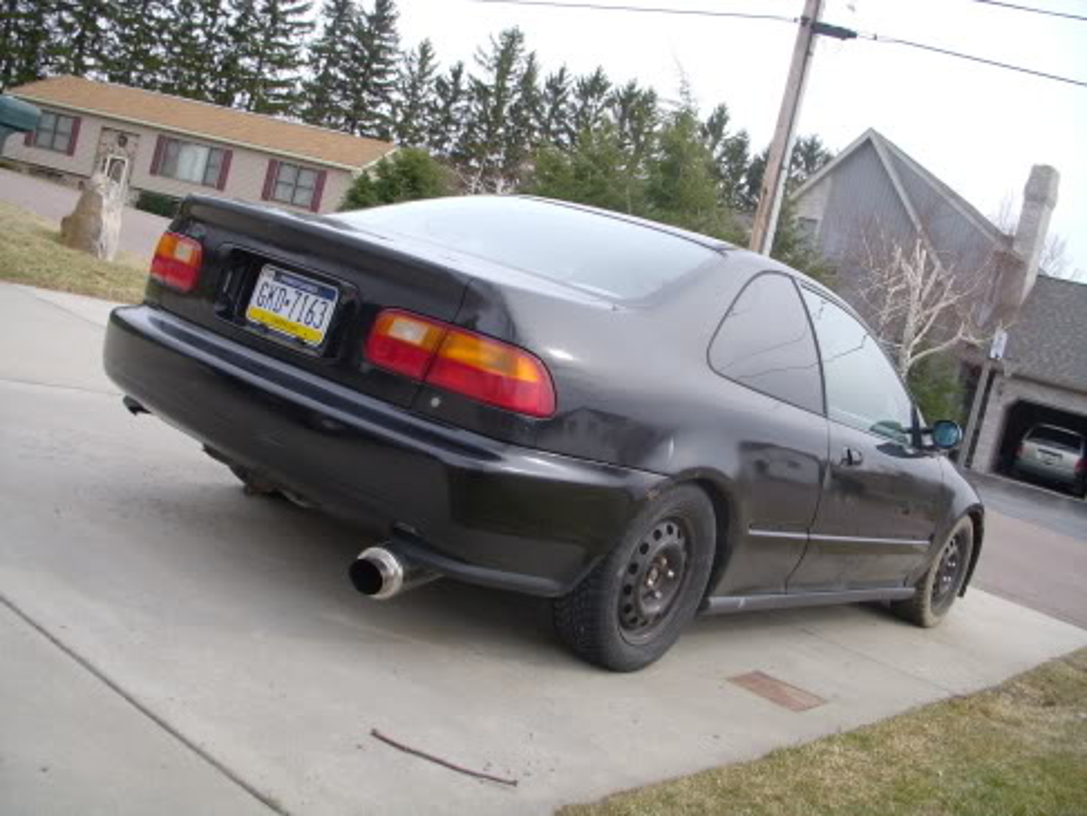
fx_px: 1194
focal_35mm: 38
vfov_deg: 37.8
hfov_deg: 49.0
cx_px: 544
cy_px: 408
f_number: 3.3
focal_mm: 6.3
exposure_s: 1/320
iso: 100
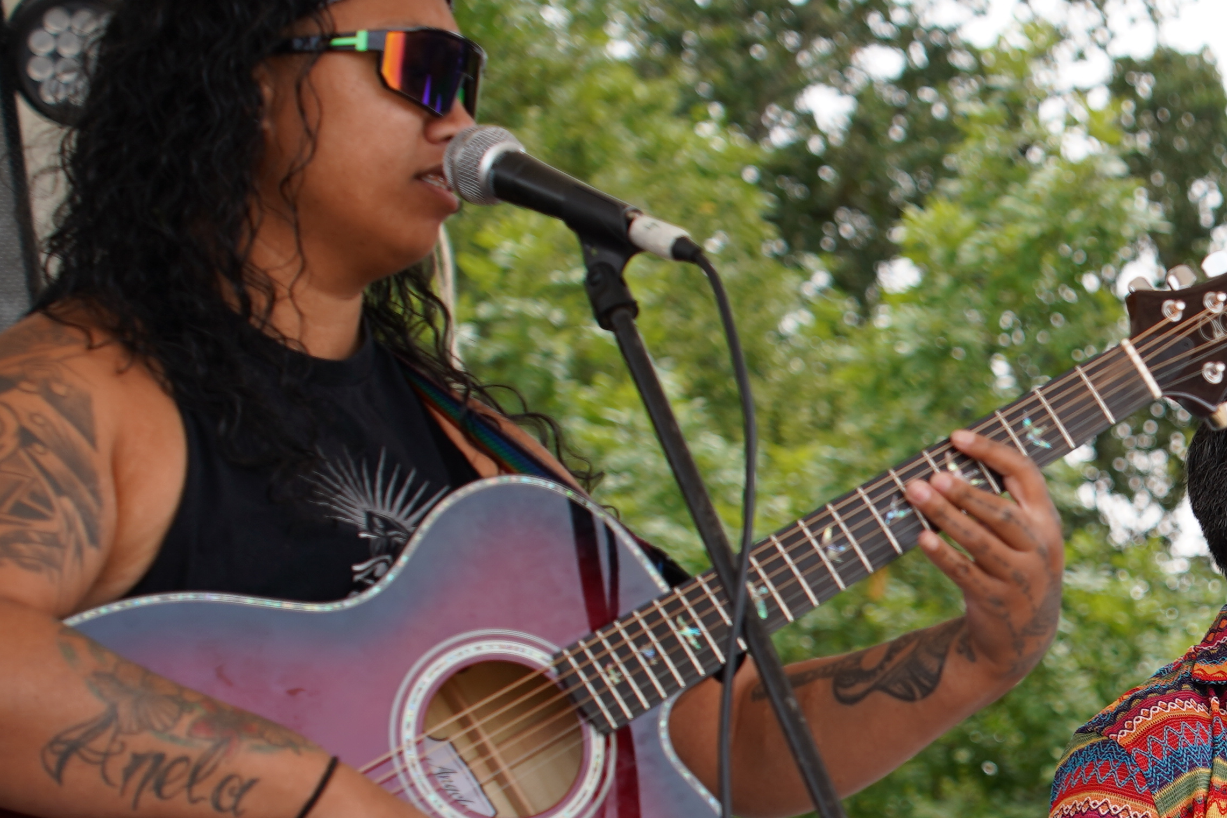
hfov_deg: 11.7
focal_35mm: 171
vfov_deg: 8.0
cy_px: 809
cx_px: 1533
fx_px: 5827
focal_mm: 65
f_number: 4.5
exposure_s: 1/200
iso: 100
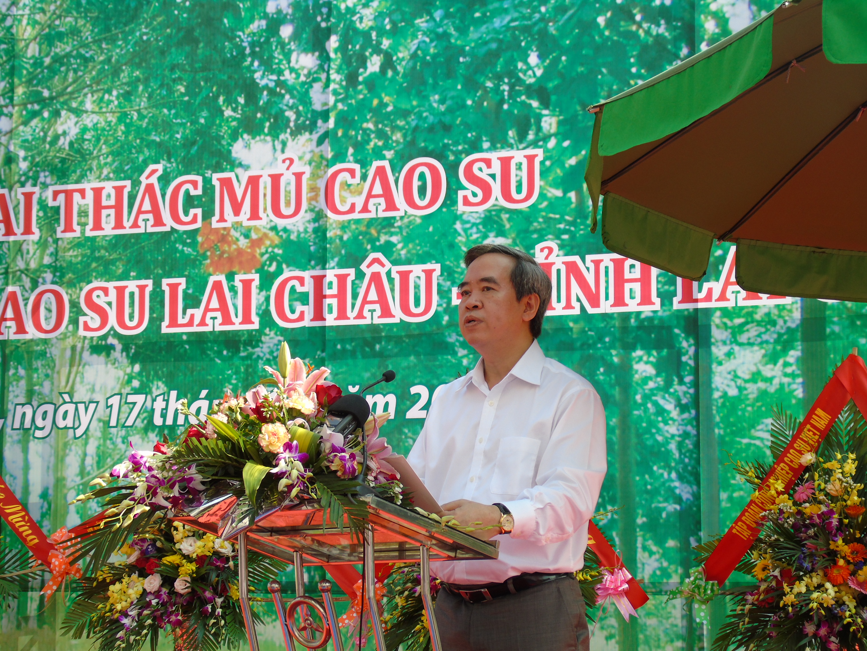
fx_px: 2054
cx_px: 434
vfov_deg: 18.0
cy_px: 326
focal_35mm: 82
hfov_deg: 23.8
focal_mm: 15
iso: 80
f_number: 4.1
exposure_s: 1/200
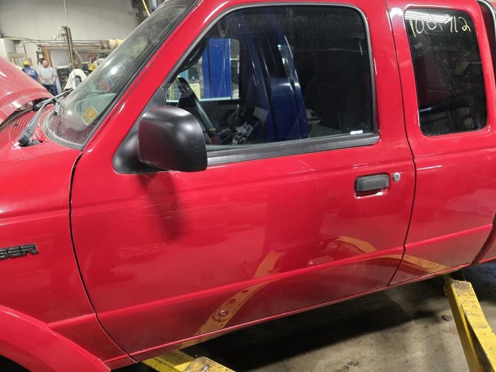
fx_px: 330
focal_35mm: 23
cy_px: 186
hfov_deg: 73.9
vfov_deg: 58.9
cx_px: 248
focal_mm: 6.3
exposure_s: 1/60
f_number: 1.7
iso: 640
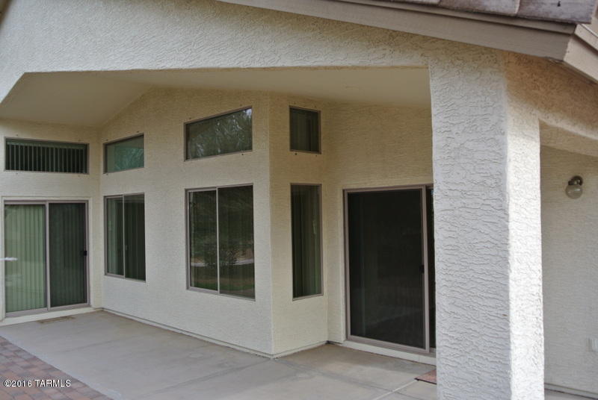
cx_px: 299
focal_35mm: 31
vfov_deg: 42.5
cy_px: 200
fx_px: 516
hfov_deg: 60.2
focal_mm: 11.8
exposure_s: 1/320
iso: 100
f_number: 4
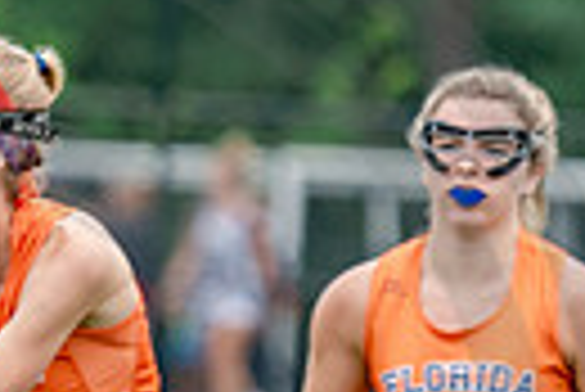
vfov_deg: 0.8
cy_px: 659
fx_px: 26761
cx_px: -454
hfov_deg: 1.3
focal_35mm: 1645
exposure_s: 1/640
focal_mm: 200
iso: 250
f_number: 3
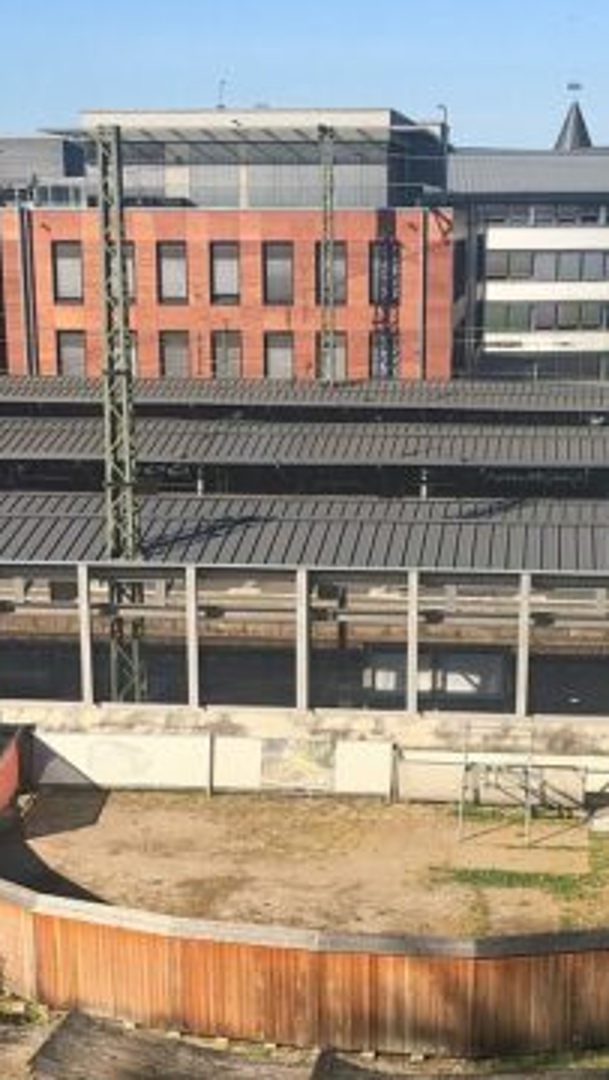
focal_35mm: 61
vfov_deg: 33.9
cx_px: 345
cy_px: 747
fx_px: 1748
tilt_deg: -17.4
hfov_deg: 19.8
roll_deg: -0.7
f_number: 2.2
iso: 25
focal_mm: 4.15
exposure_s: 1/1241
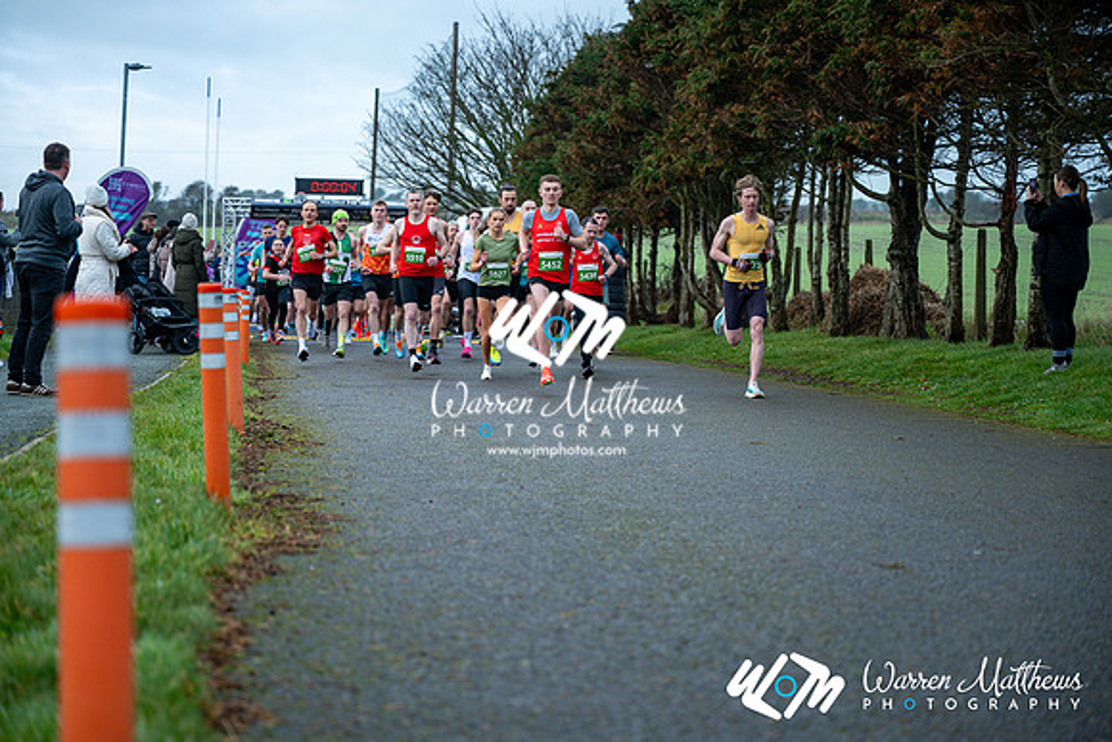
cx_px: 556
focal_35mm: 70
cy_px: 371
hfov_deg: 28.8
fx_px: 2163
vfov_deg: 19.5
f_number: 2.8
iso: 280
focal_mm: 70
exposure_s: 1/1250
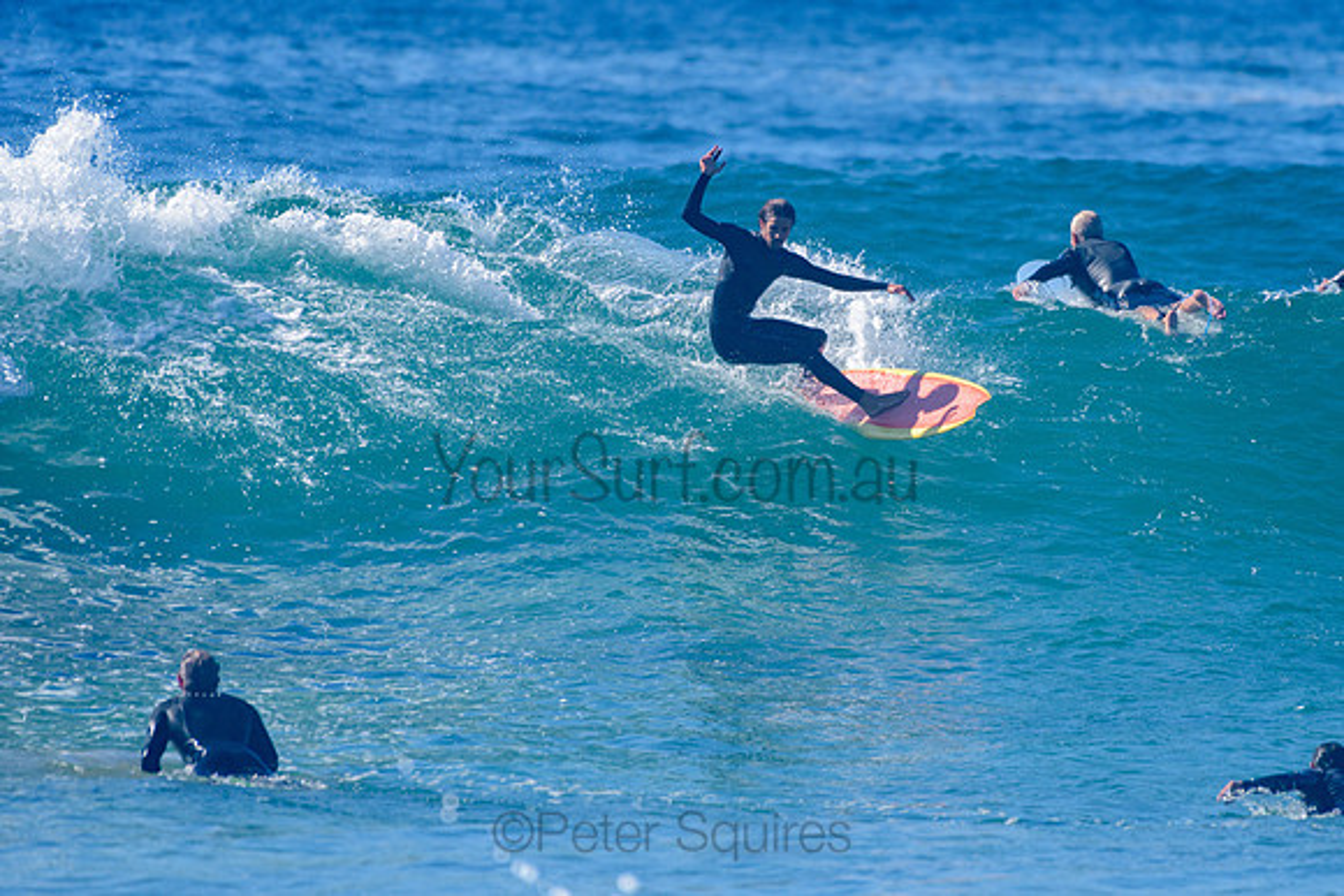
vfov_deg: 2.2
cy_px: 357
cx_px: 794
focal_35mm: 613
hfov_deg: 3.4
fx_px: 22882
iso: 160
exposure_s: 1/2000
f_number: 5.6
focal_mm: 500
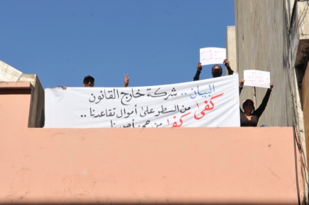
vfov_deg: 16.5
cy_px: 102
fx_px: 708
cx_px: 154
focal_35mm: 82
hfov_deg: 24.6
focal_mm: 55
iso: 250
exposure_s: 1/320
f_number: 11
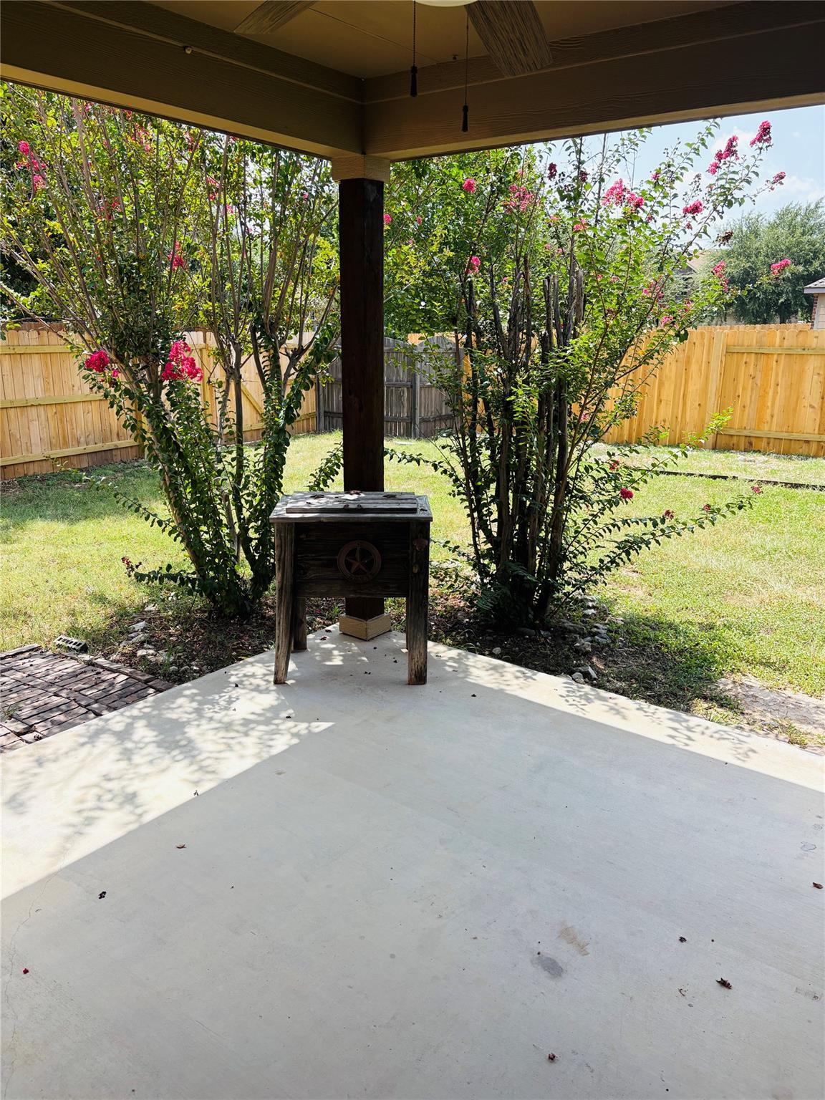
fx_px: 826
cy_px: 550
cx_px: 412
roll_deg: -0.3
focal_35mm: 26
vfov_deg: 67.3
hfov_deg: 53.1
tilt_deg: -14.3
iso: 64
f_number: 1.6
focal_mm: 5.96
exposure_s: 1/1517
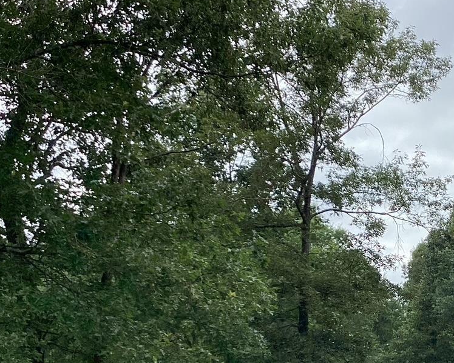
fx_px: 887
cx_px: 422
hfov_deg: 27.5
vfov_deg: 23.0
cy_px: 265
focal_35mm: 66
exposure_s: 1/981
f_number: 2.4
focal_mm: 3.3
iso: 25
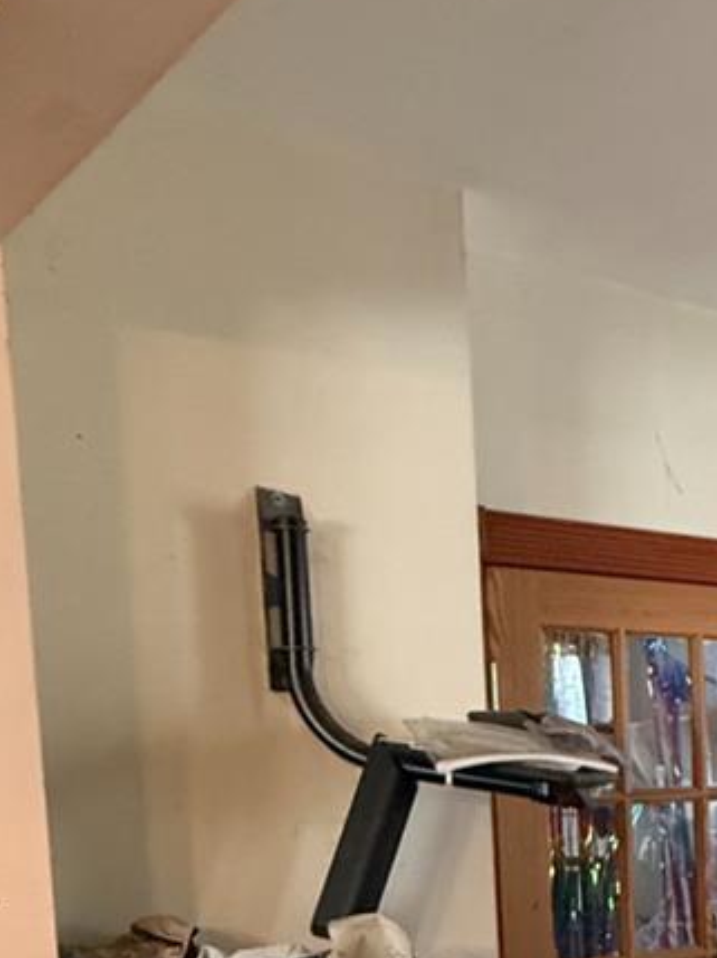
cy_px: 891
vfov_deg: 36.2
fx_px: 1355
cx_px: 997
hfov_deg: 24.7
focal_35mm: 49
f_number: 2.2
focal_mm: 2.22
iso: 800
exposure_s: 1/60
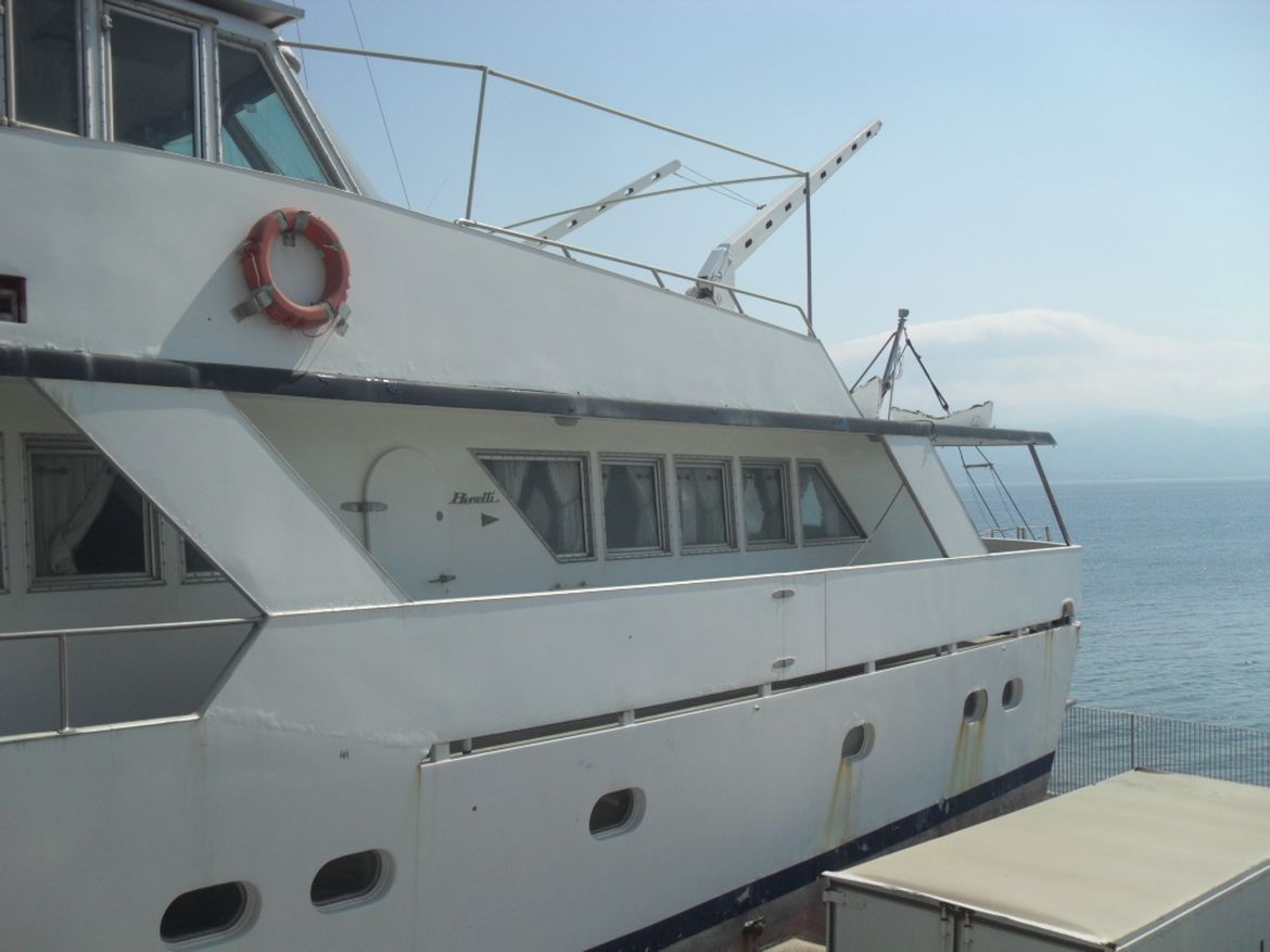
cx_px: 635
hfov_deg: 52.6
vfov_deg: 40.7
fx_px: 1284
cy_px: 476
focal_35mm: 35
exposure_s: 1/350
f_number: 8.9
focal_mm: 6.2
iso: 100
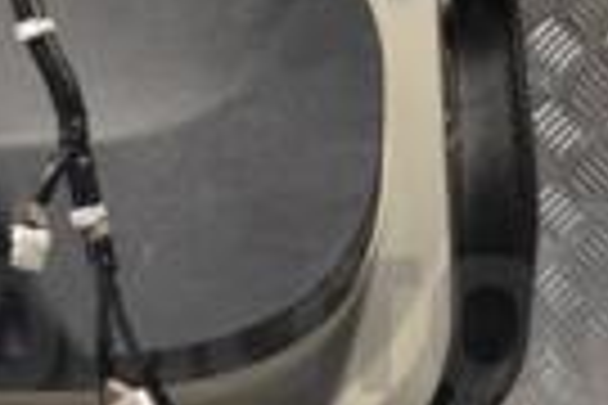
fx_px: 3263
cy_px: -274
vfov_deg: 7.0
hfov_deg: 10.1
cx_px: -486
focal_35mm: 193
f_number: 8
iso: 3200
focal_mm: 29
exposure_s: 1/250
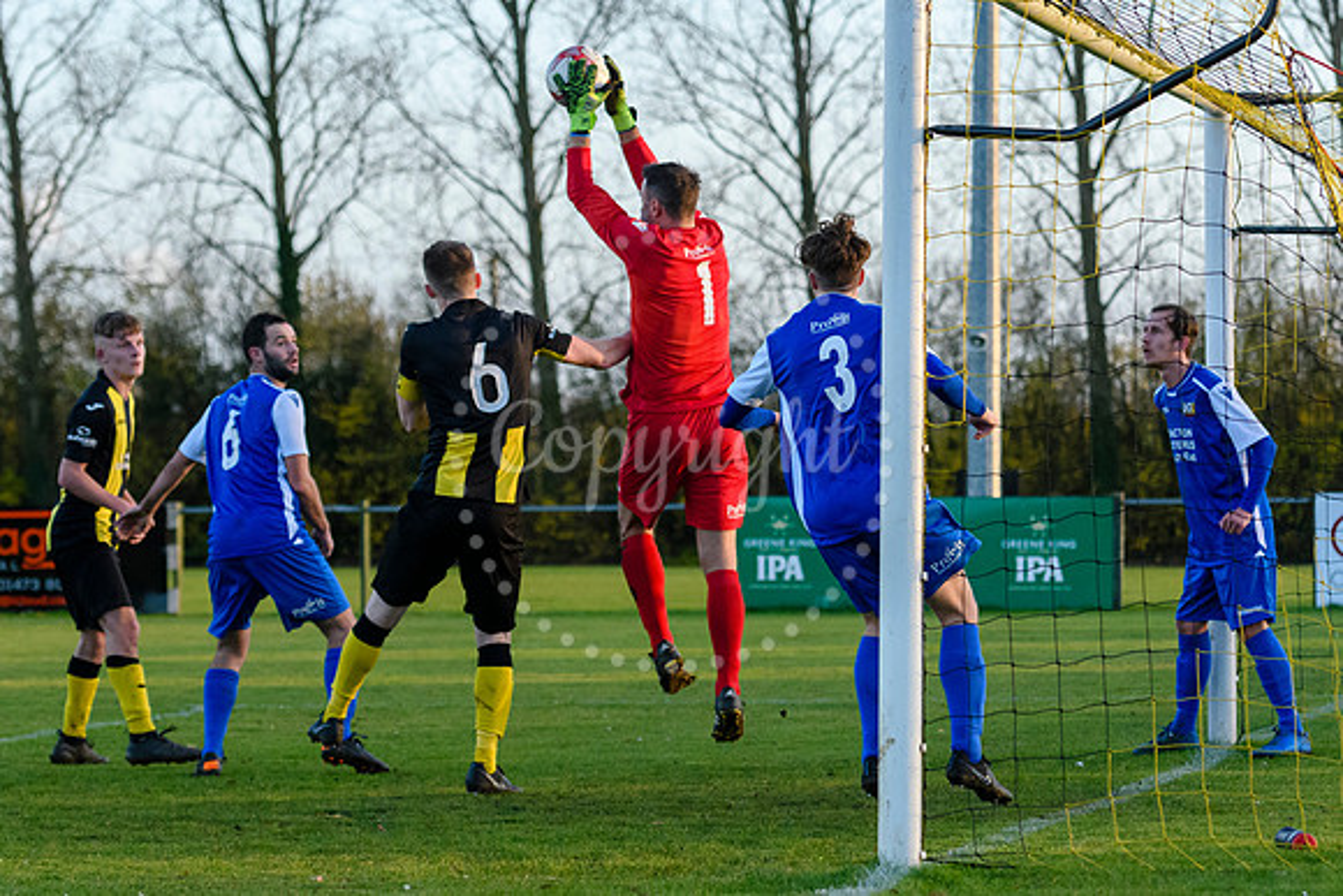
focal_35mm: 156
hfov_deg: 13.1
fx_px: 5834
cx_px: 715
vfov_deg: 8.8
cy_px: 426
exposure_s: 1/2000
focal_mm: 92
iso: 2000
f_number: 4
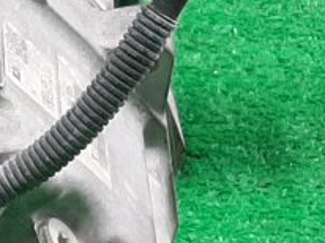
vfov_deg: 8.0
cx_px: -319
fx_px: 1707
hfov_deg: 10.1
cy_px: 366
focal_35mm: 182
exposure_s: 1/50
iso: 126
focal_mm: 3.93
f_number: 1.7
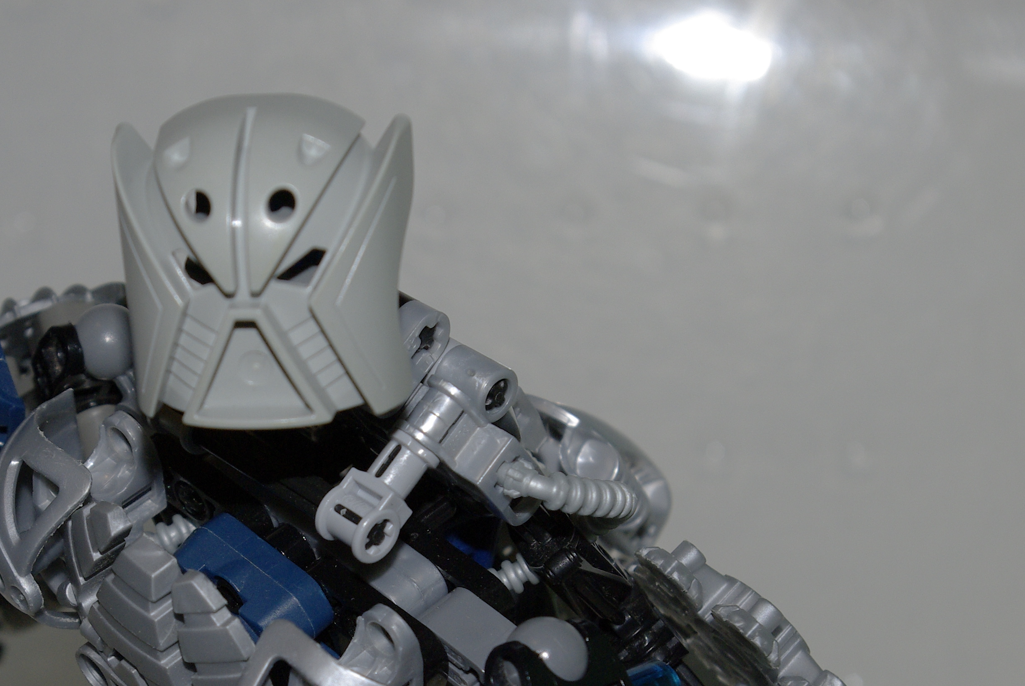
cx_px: 340
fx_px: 2708
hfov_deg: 21.4
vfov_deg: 14.4
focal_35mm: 95
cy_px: 533
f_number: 8
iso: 400
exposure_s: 1/60
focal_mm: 40
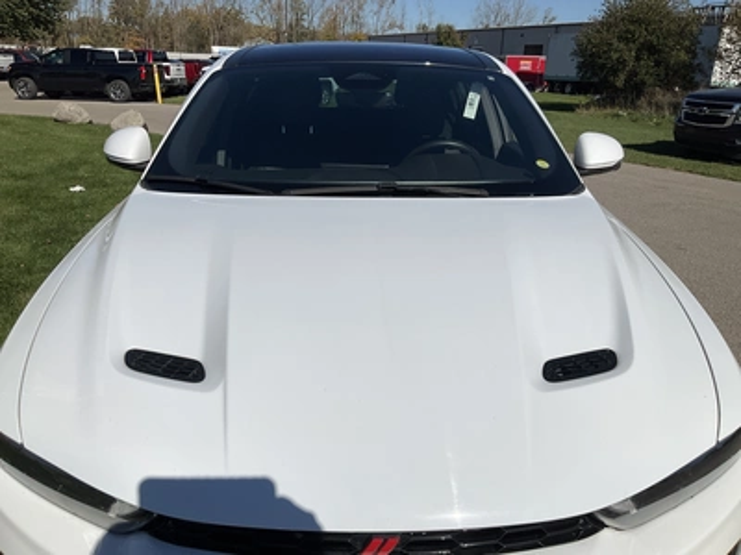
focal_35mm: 29
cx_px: 370
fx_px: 621
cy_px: 278
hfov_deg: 61.7
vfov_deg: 48.2
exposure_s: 1/8621
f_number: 1.8
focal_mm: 3
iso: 25
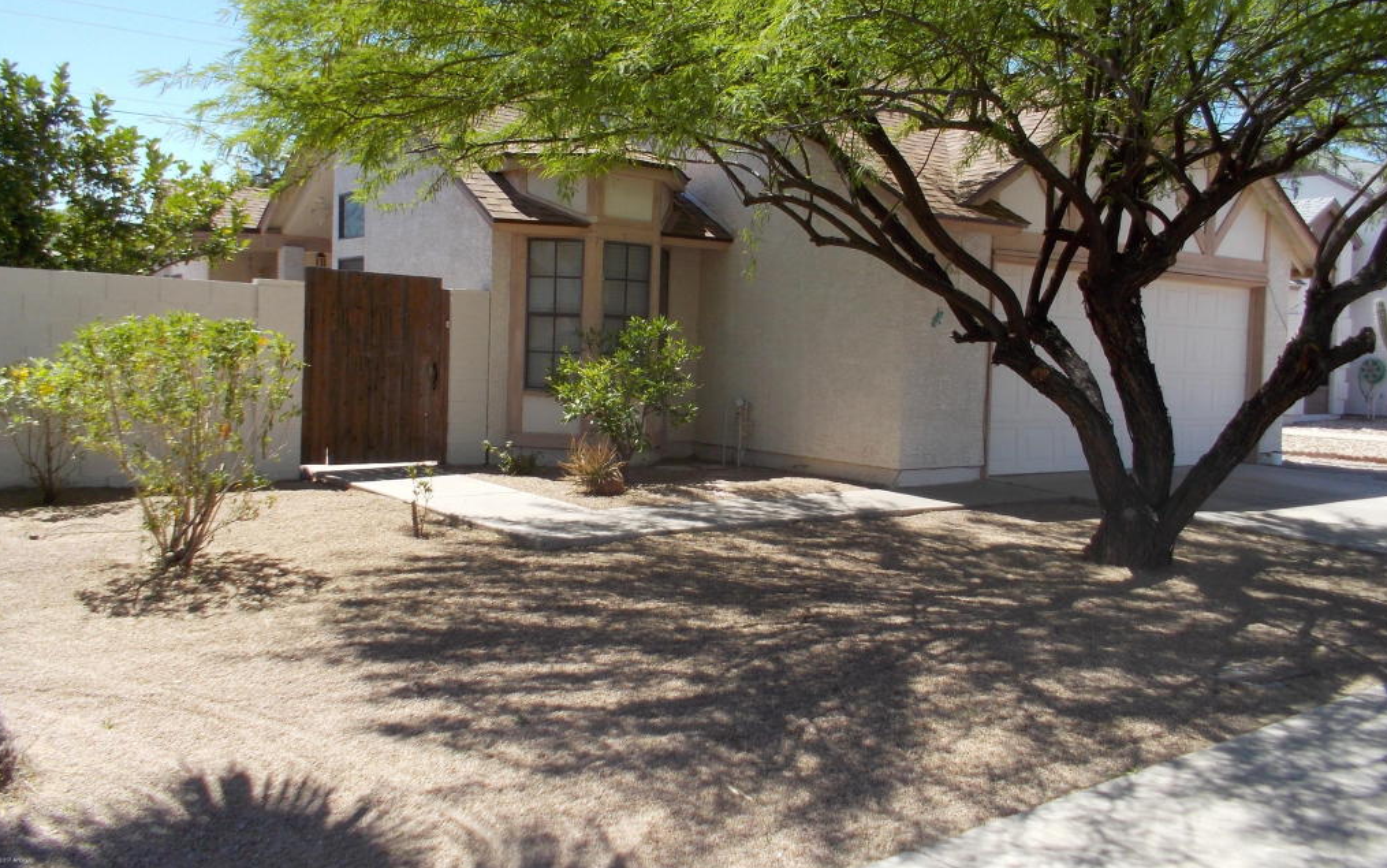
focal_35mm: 31
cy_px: 368
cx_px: 696
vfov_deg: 40.5
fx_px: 1172
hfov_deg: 61.2
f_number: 3.3
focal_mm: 4.1
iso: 80
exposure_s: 1/400
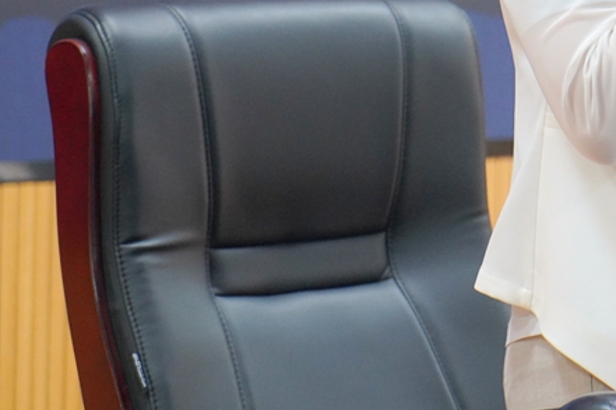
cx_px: 800
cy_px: -134
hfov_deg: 9.4
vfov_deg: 6.4
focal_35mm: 214
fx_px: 3661
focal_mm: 70
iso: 1600
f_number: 4
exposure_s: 1/160
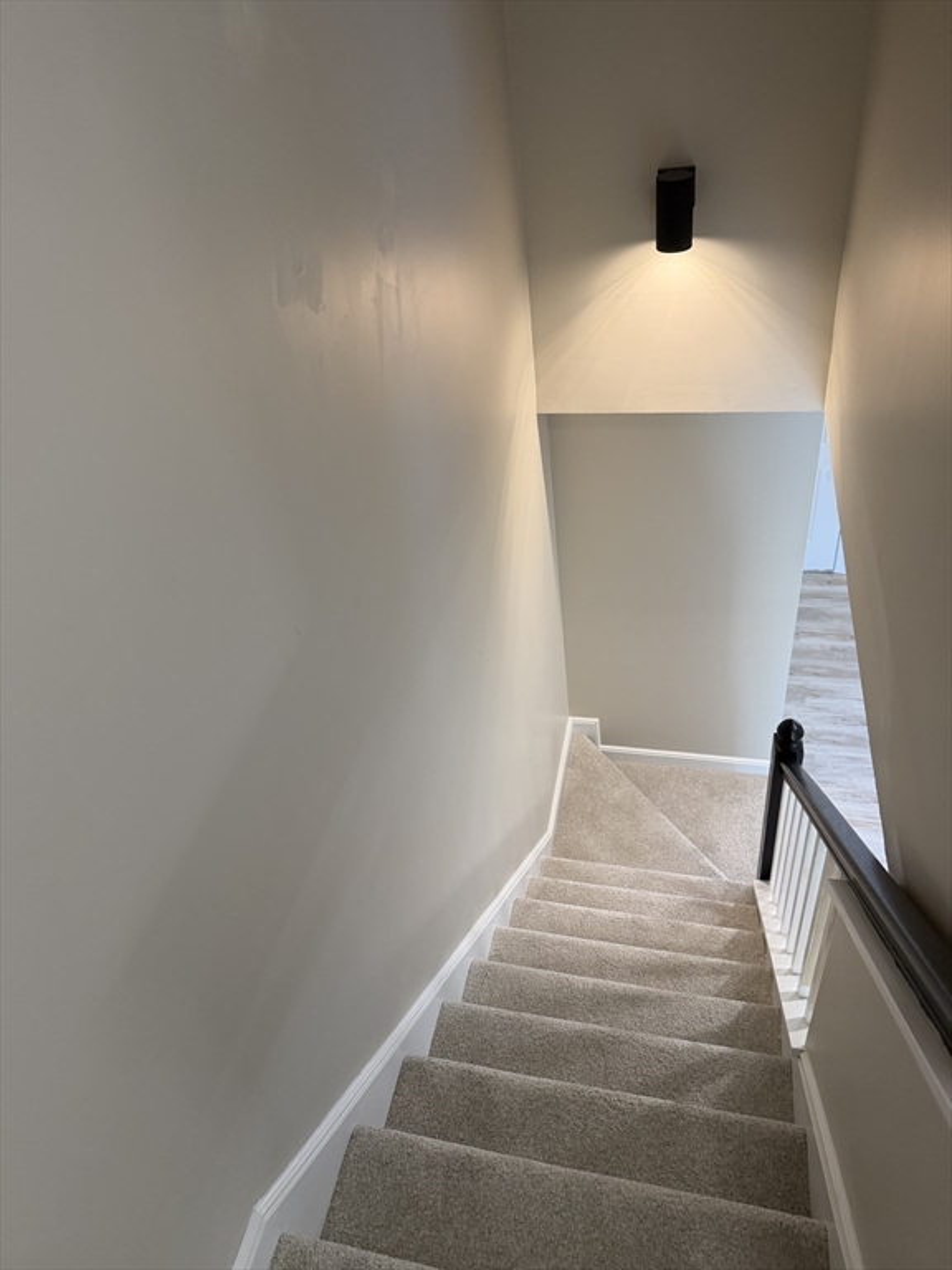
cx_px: 476
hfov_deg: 56.8
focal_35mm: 24
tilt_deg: -39.5
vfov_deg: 71.6
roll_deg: +8.5
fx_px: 880
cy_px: 635
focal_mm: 6.76
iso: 250
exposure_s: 1/120
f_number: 1.78
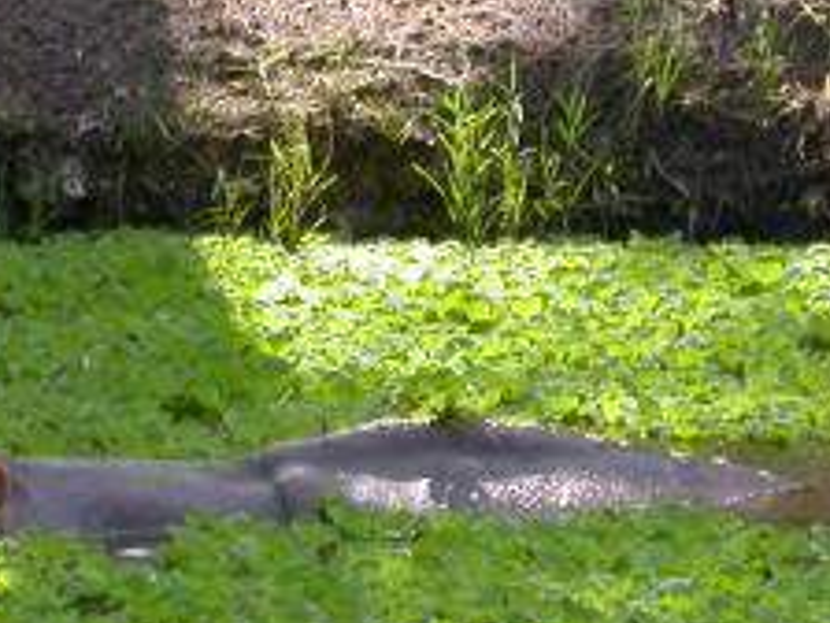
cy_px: 363
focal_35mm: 457
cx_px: 185
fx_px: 10958
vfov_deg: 3.3
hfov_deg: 4.3
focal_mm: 26.6
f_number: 4.5
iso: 100
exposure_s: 1/118
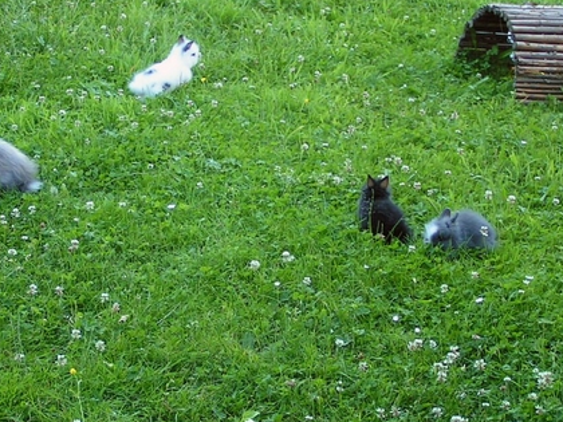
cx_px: 229
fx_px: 1545
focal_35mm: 95
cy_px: 204
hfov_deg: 20.6
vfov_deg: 15.6
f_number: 3.2
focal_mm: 8.7
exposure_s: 1/60
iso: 80
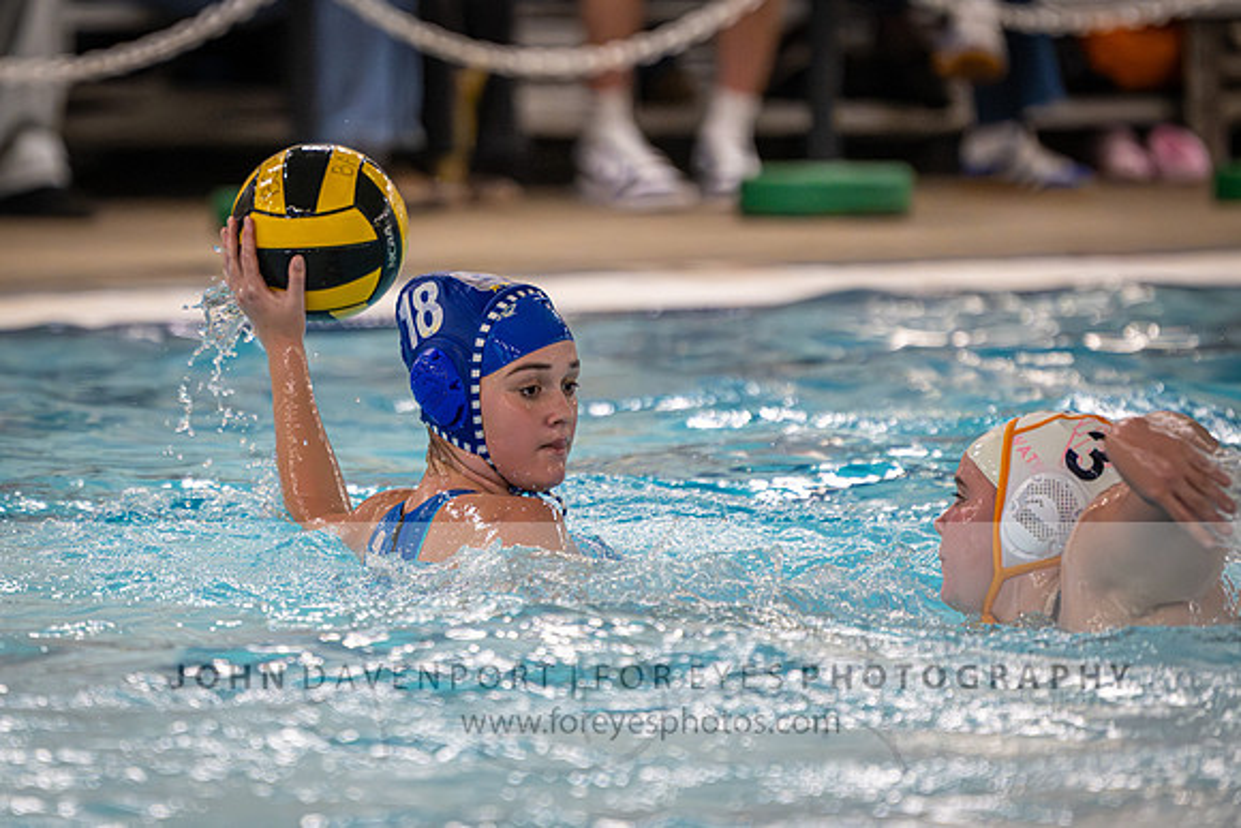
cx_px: 409
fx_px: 13611
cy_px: 258
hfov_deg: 5.2
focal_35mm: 395
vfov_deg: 3.5
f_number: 4
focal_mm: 280
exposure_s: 1/1000
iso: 12800
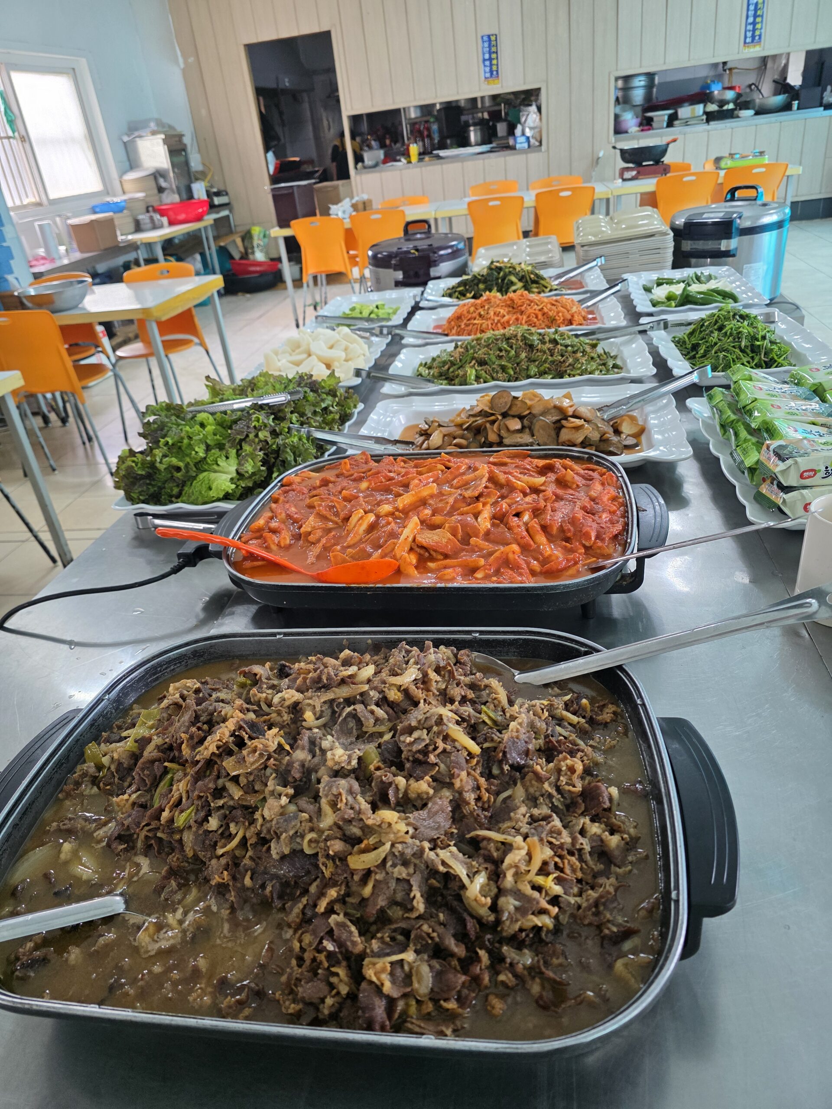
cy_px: 554
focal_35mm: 23
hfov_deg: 58.9
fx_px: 737
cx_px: 416
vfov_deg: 73.9
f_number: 1.7
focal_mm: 6.3
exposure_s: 1/120
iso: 160
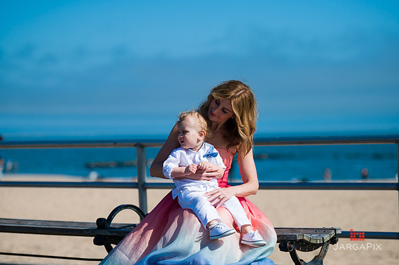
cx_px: 200
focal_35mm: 122
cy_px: 132
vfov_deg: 11.2
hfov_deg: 16.8
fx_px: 1351
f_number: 3.2
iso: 200
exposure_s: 1/6400
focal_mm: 122
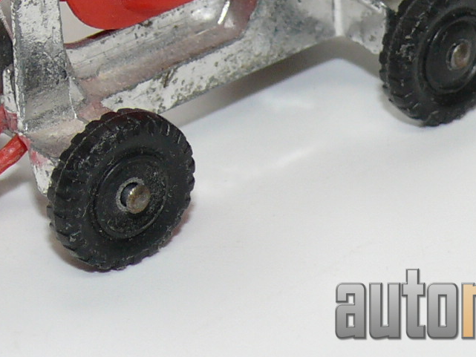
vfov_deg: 5.6
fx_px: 3603
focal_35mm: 262
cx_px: 164
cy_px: -78
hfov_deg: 7.6
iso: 100
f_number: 4
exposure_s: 1/30
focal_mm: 13.7
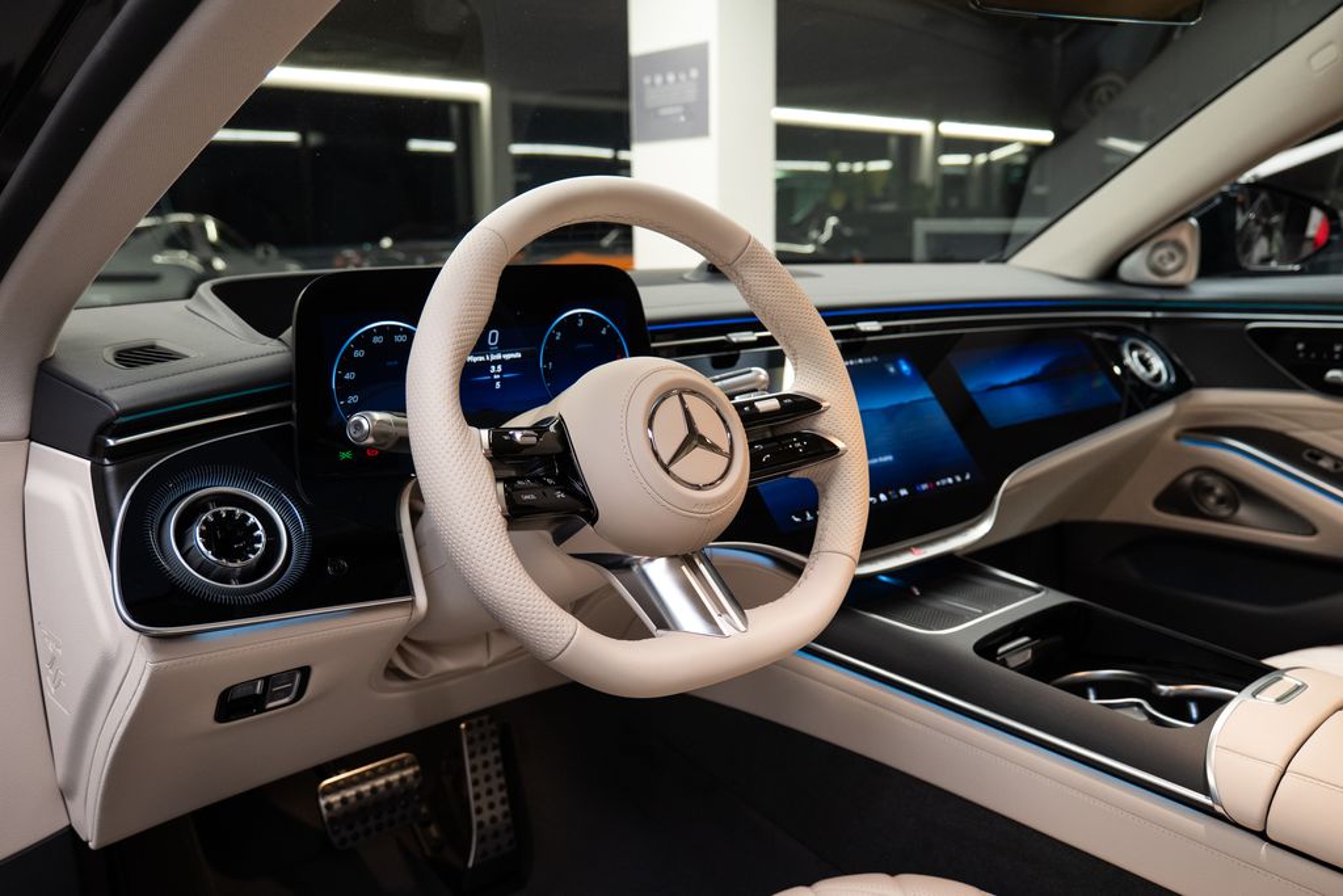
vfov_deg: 46.1
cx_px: 686
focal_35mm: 28
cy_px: 441
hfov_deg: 65.0
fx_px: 1054
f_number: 4.3
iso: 1250
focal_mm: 24
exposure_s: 1/50
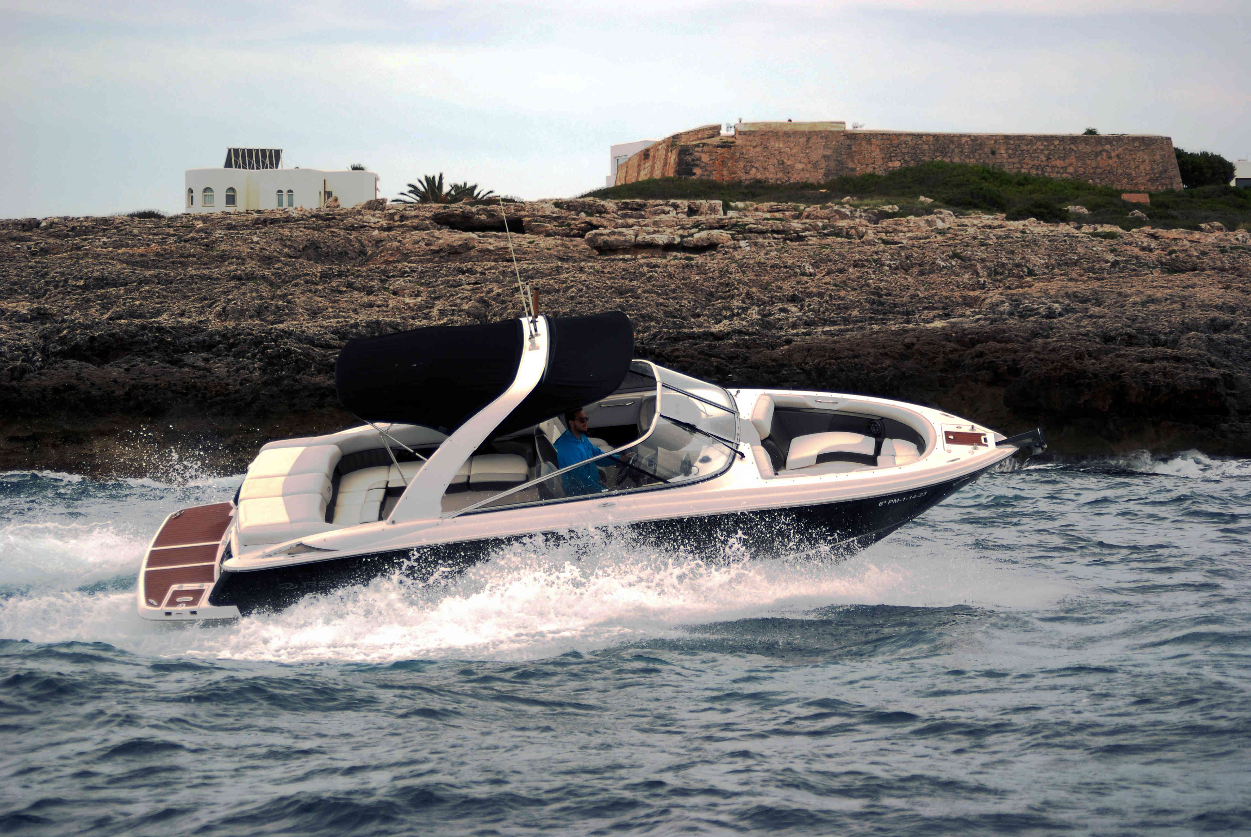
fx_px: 3653
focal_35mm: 105
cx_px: 626
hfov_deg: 19.4
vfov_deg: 13.1
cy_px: 418
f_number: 4
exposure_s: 1/1000
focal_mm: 70
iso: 140
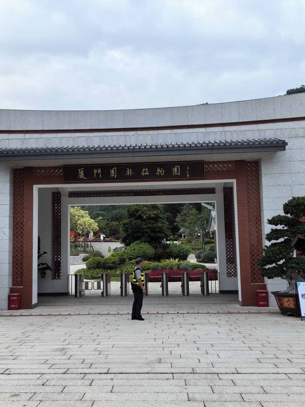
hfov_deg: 38.6
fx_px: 435
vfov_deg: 50.1
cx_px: 131
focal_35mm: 37
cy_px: 206
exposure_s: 1/172
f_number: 2
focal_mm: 5.75
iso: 50
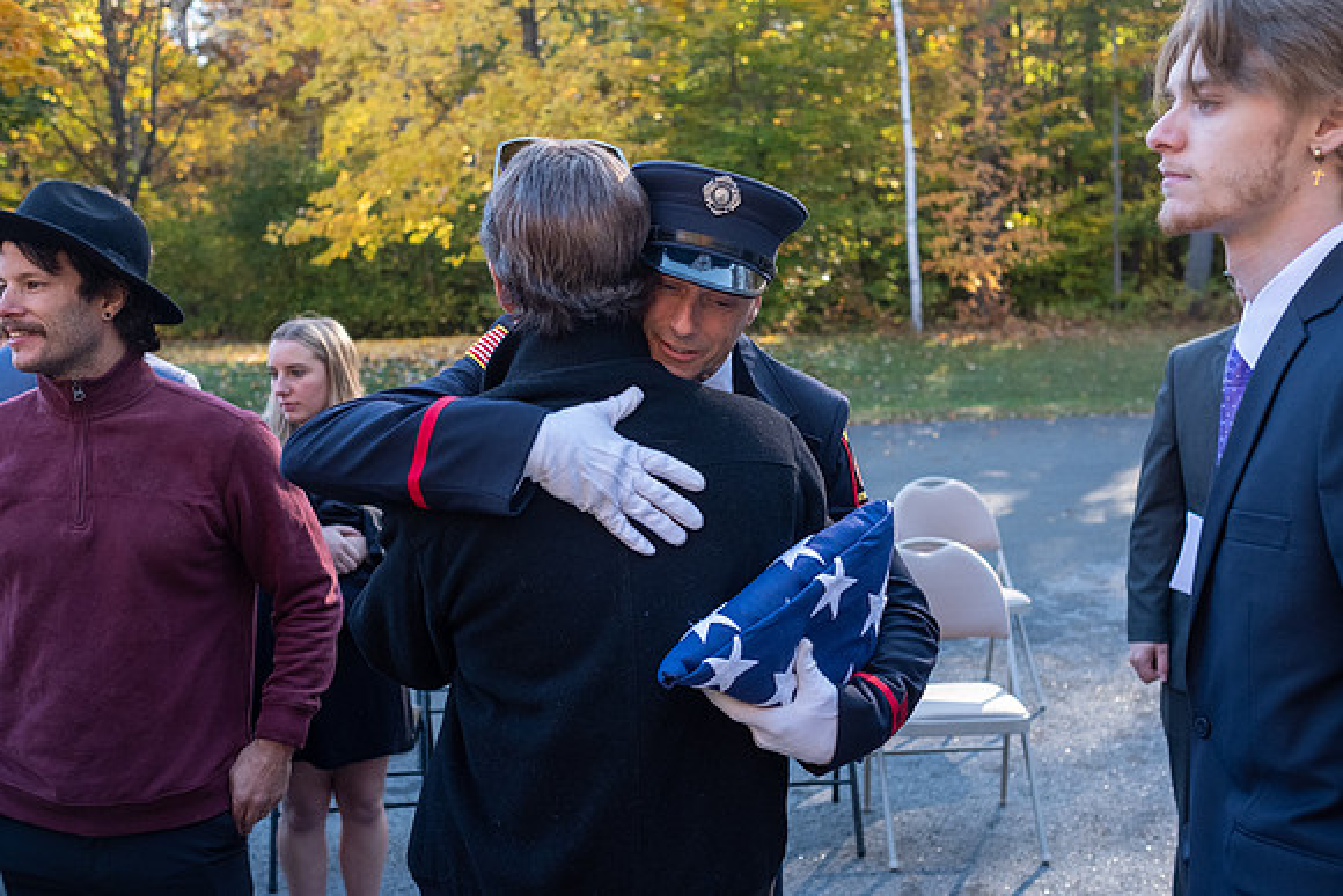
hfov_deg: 54.4
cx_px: 672
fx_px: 1306
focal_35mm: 35
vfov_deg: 37.9
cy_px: 448
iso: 800
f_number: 3.2
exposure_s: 1/640
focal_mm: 23
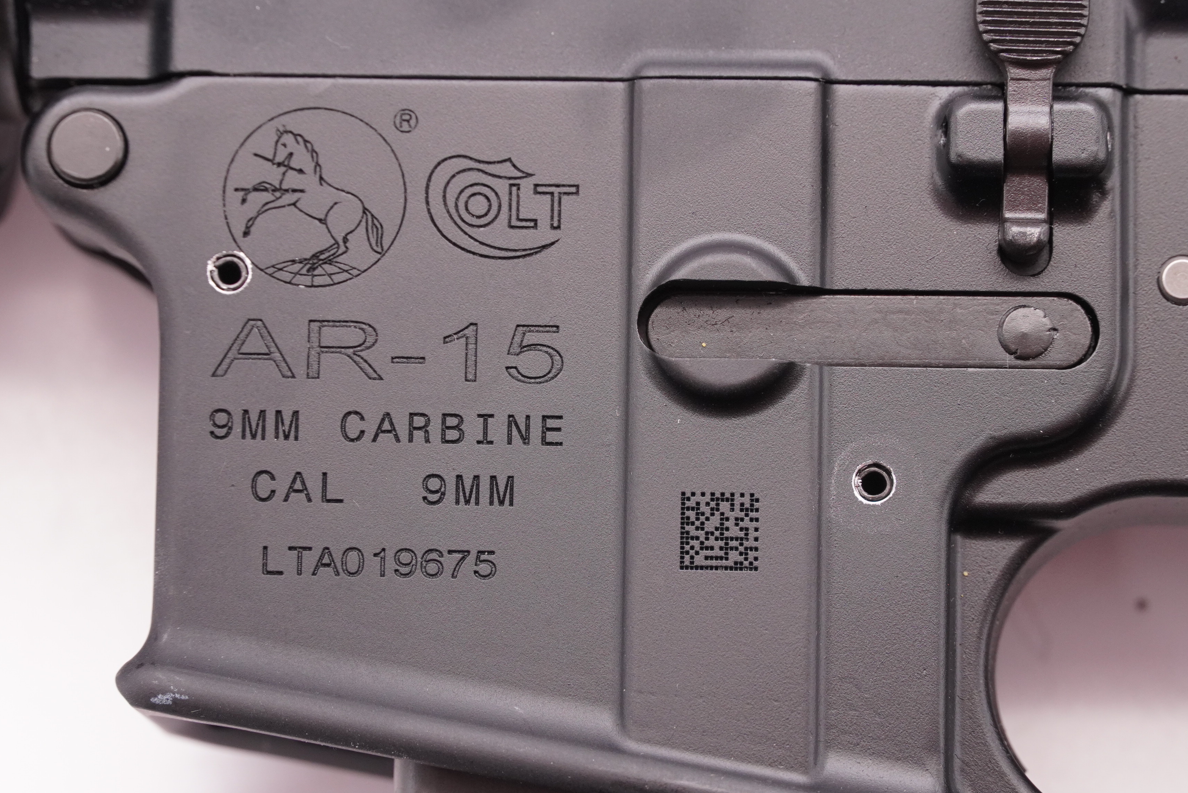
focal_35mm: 155
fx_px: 5117
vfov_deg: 8.9
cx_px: 605
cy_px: 405
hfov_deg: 13.2
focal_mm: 84
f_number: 5.6
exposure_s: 1/125
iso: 1000
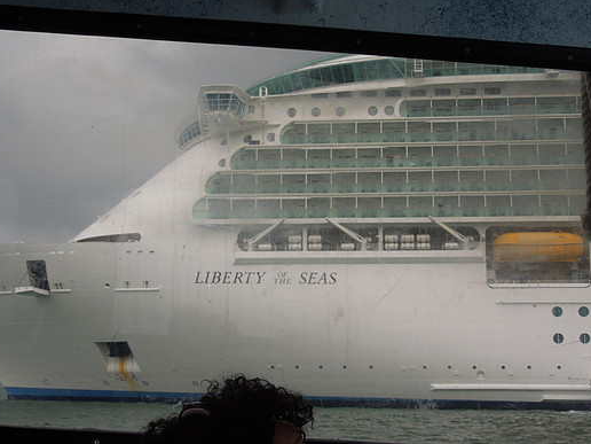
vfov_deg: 27.0
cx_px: 277
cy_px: 217
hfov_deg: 35.5
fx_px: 922
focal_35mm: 54
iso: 100
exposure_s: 1/400
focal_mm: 8.7
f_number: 4
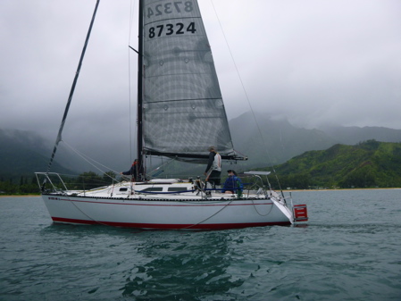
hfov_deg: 51.3
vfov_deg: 39.7
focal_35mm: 36
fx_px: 417
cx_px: 200
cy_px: 150
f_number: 4.4
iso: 100
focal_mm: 6.4
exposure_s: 1/800
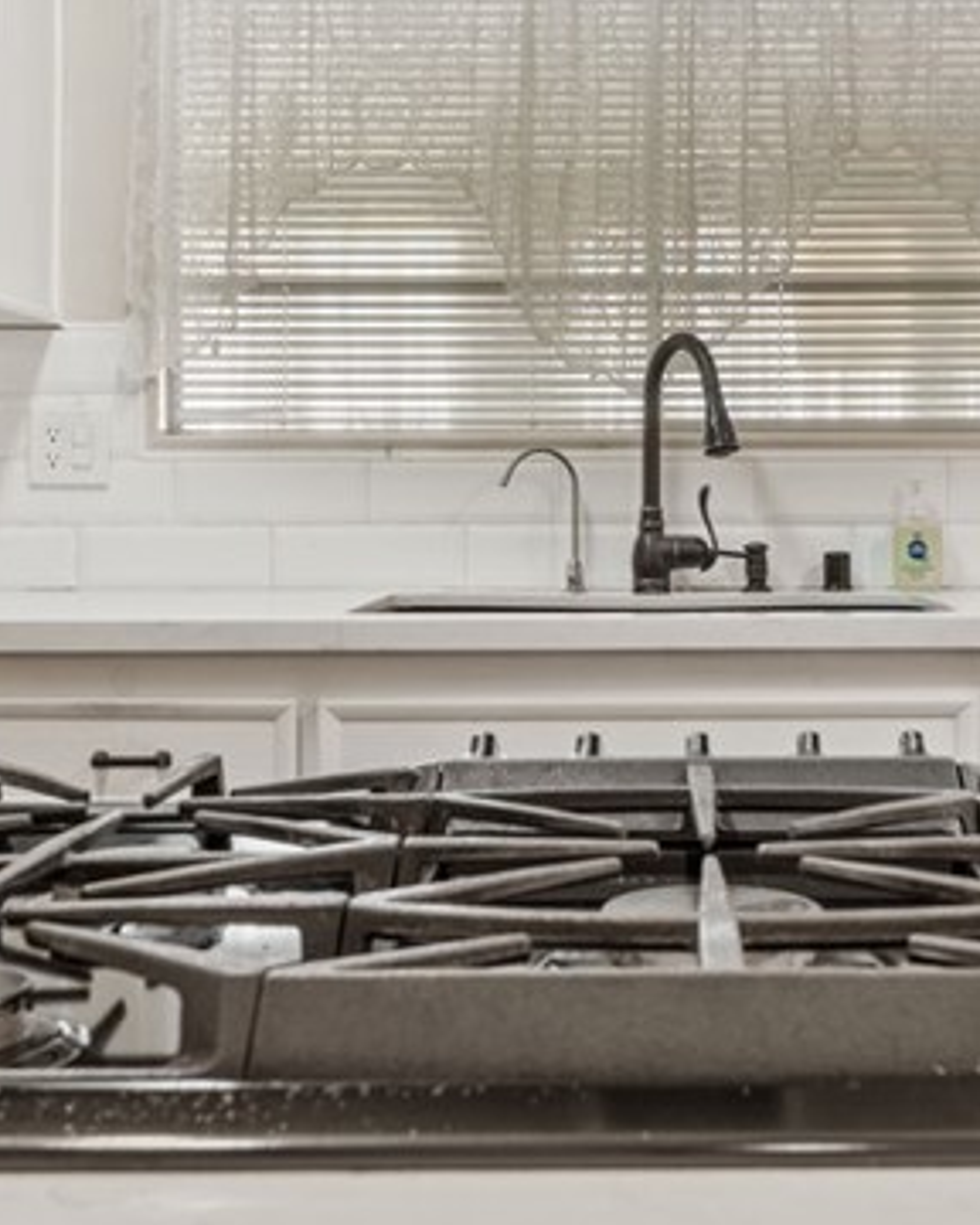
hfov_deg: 31.2
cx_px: 670
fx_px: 1740
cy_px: 468
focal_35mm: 48
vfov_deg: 38.6
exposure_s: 1/2
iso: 250
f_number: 6.3
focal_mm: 18
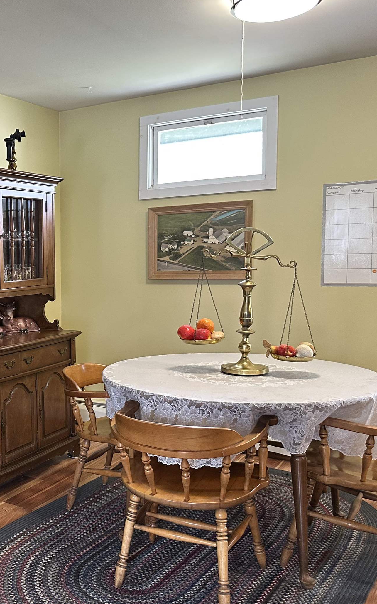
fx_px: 625
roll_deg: +1.7
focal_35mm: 38
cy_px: 326
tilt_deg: -6.6
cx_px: -1
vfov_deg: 51.5
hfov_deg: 31.1
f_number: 1.78
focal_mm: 6.86
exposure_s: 1/60
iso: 250
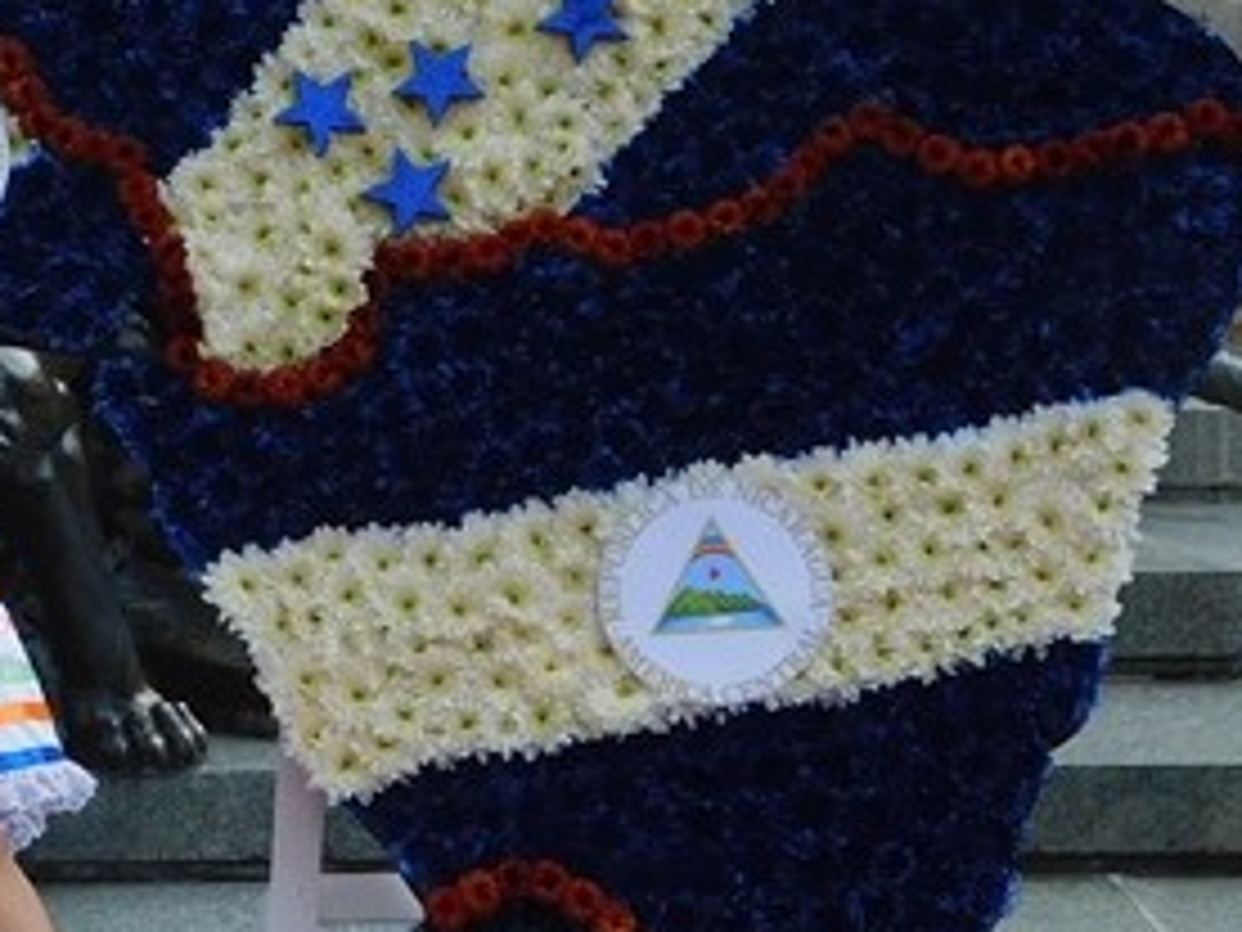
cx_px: -392
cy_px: 806
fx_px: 6135
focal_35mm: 171
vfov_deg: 8.7
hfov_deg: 11.3
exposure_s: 1/400
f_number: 4
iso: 125
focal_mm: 10.4
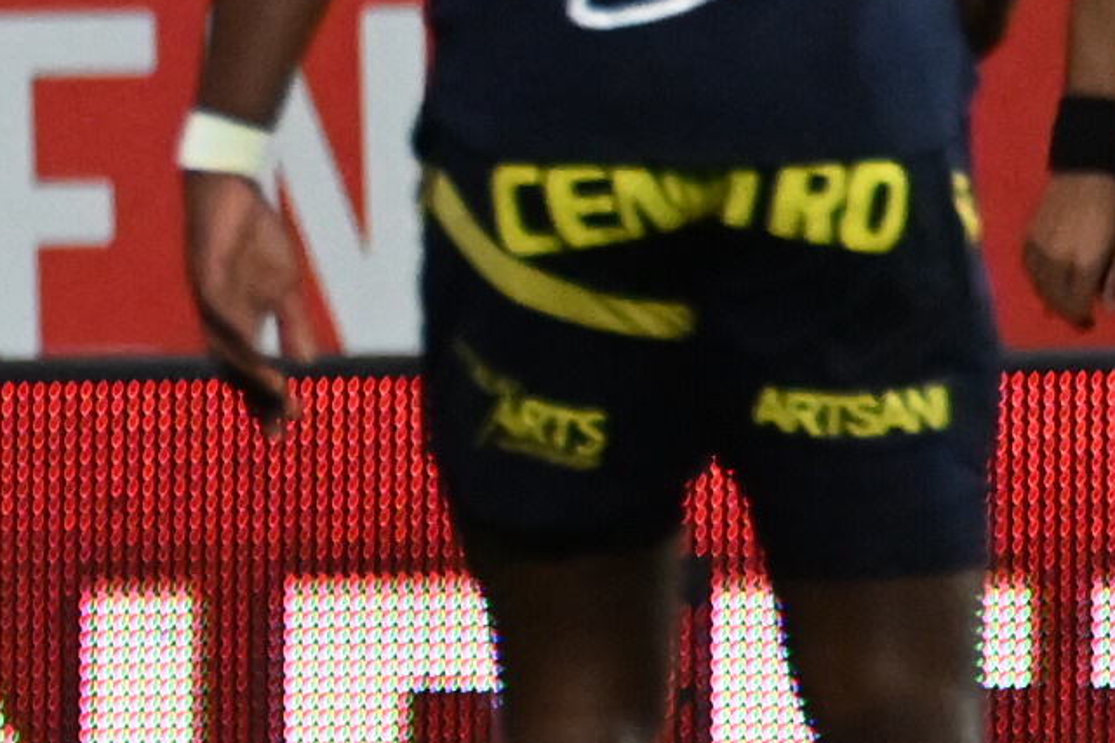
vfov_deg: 0.9
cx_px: -1666
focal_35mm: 1516
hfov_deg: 1.4
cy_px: 31
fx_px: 46939
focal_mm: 300
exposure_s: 1/1250
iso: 4000
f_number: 2.8
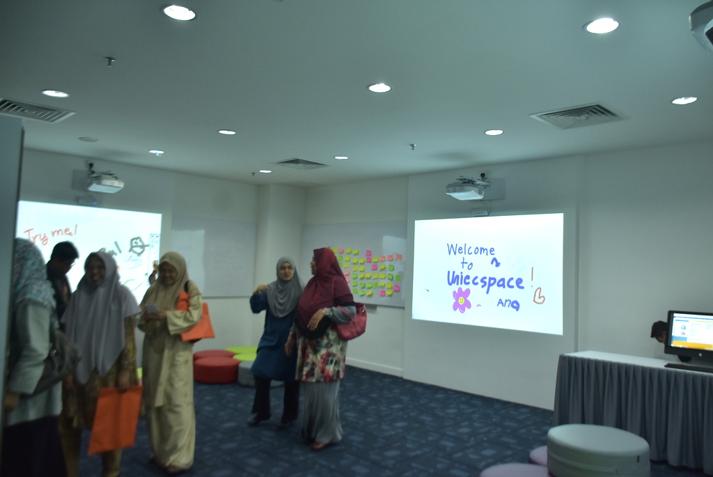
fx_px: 535
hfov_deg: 67.3
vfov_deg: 48.0
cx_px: 356
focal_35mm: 27
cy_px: 238
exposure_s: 1/125
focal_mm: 18
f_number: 3.5
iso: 640
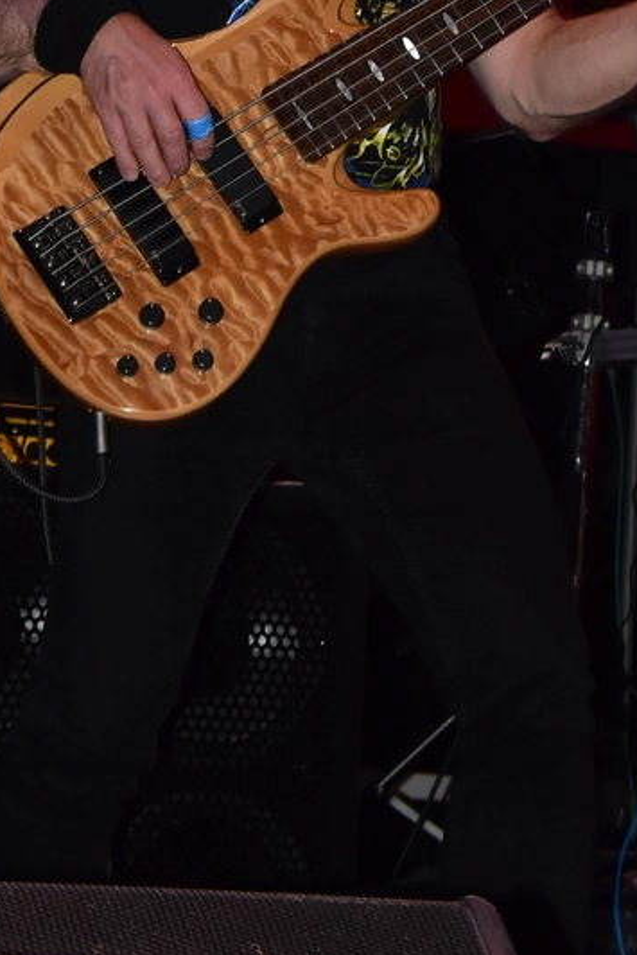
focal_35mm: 203
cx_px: 400
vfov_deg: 10.0
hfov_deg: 6.8
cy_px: -133
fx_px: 5384
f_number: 8
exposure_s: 1/200
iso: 2000
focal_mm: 48
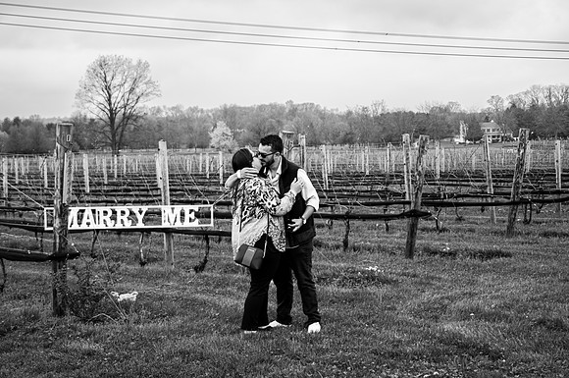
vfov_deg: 25.2
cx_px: 285
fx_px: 843
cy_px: 189
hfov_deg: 37.3
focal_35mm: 53
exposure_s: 1/125
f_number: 4
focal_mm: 52
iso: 64
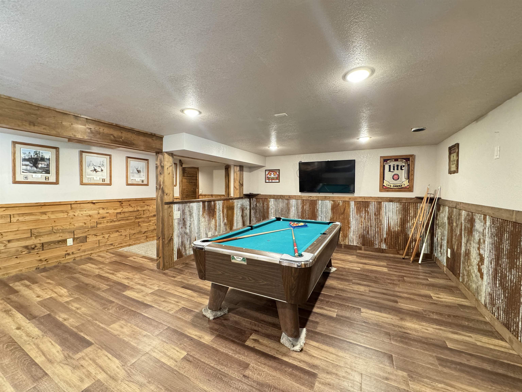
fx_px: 211
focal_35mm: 14
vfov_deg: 85.7
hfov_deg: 102.1
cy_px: 196
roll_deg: -0.2
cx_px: 261
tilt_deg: -1.6
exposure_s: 1/60
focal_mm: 2.22
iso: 1000
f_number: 2.2
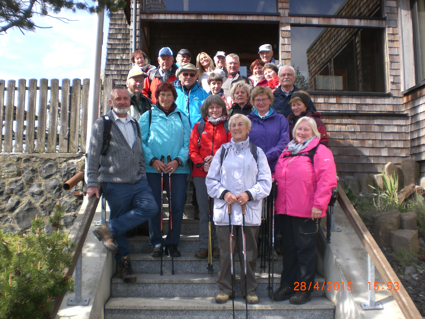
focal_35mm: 38
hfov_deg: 49.0
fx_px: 467
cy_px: 160
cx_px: 212
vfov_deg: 37.7
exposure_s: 1/320
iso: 50
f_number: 3.1
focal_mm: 6.3
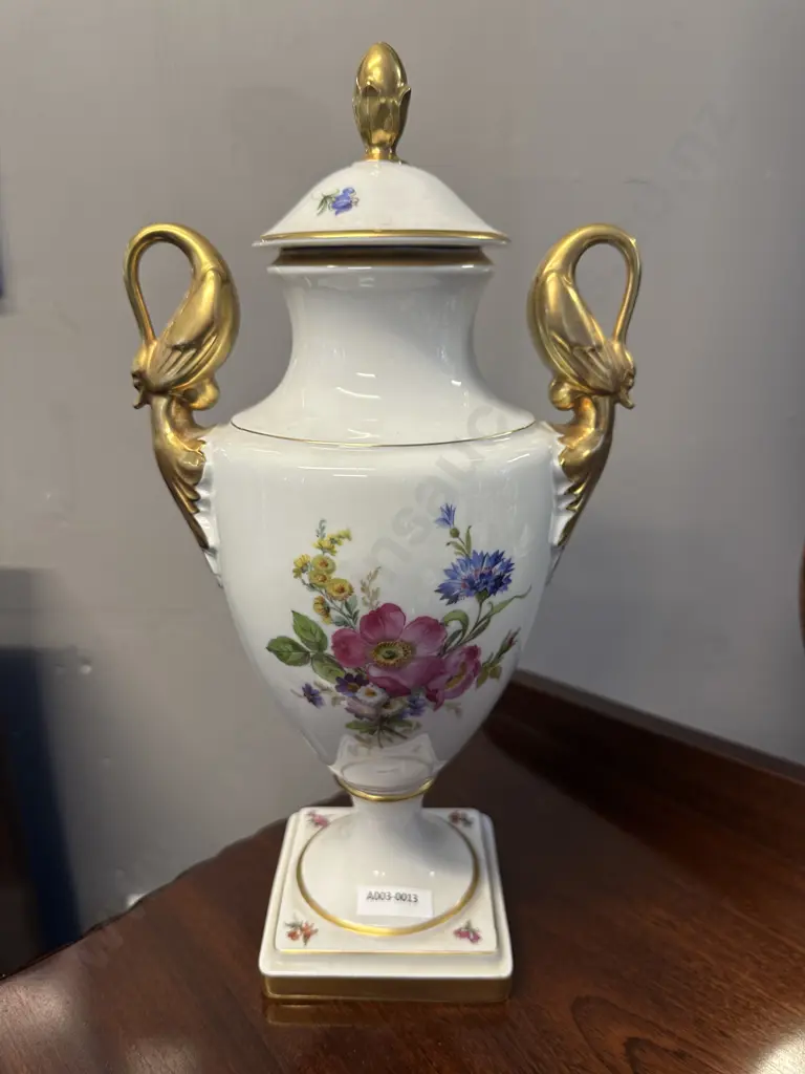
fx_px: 744
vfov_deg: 71.6
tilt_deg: -17.4
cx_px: 402
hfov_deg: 56.8
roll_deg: +0.4
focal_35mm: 24
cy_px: 537
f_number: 1.78
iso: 125
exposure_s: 1/50
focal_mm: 6.86
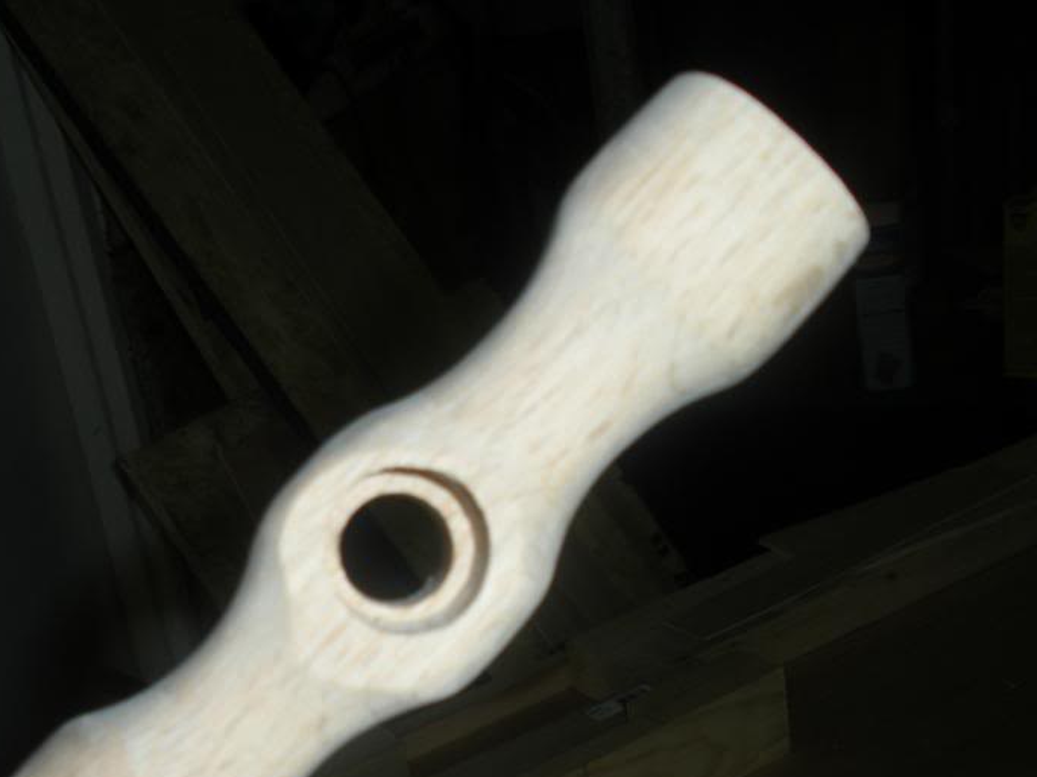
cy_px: 581
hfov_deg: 35.2
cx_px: 346
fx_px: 1617
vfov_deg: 26.7
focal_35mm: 54
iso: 64
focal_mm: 6.3
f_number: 3.5
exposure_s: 1/60
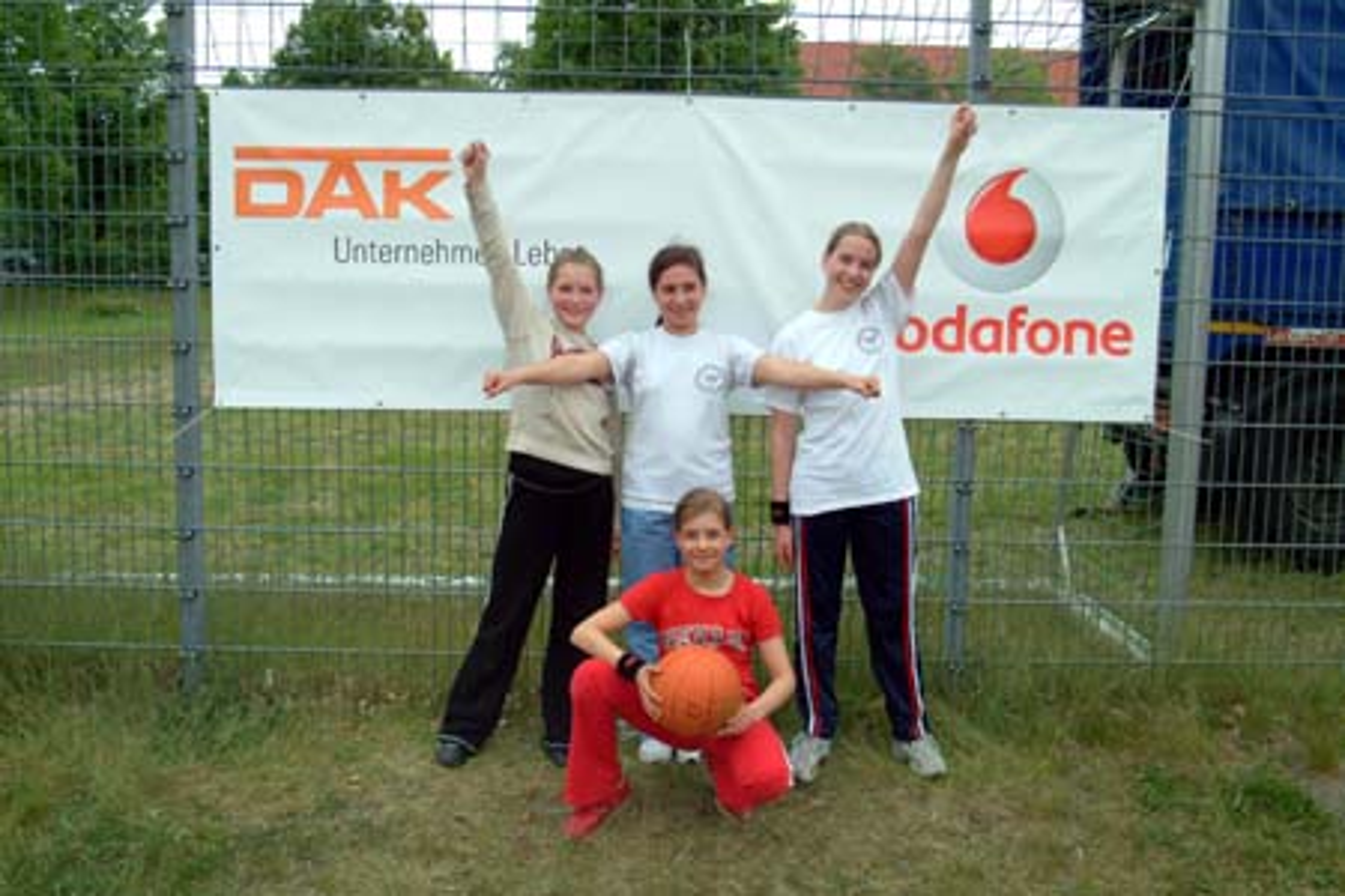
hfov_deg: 57.2
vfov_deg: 40.0
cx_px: 672
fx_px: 1233
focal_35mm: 33
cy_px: 448
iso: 400
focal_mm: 22
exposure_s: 1/350
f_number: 9.5
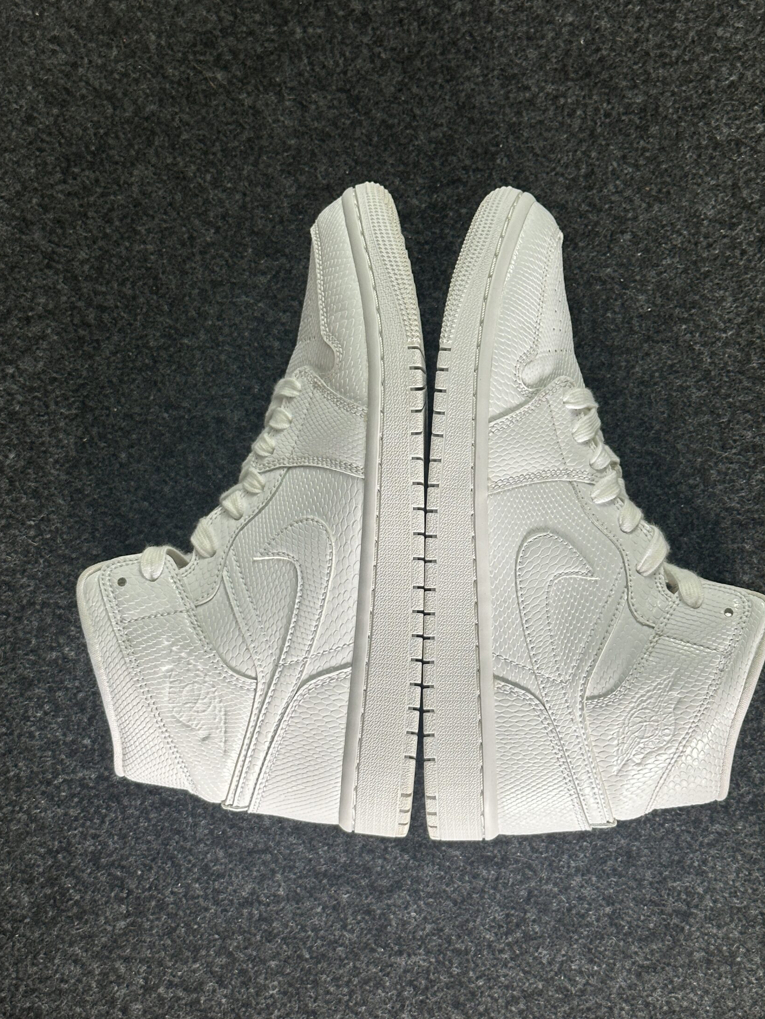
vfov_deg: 34.3
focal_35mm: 56
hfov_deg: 26.1
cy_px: 549
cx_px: 429
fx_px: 1650
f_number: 1.78
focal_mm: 6.86
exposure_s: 1/50
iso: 80
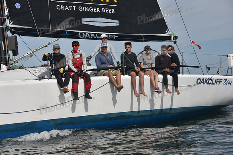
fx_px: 615
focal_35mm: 95
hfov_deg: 21.5
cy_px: 78
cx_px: 116
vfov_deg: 14.4
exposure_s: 1/800
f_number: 8
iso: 250
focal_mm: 95
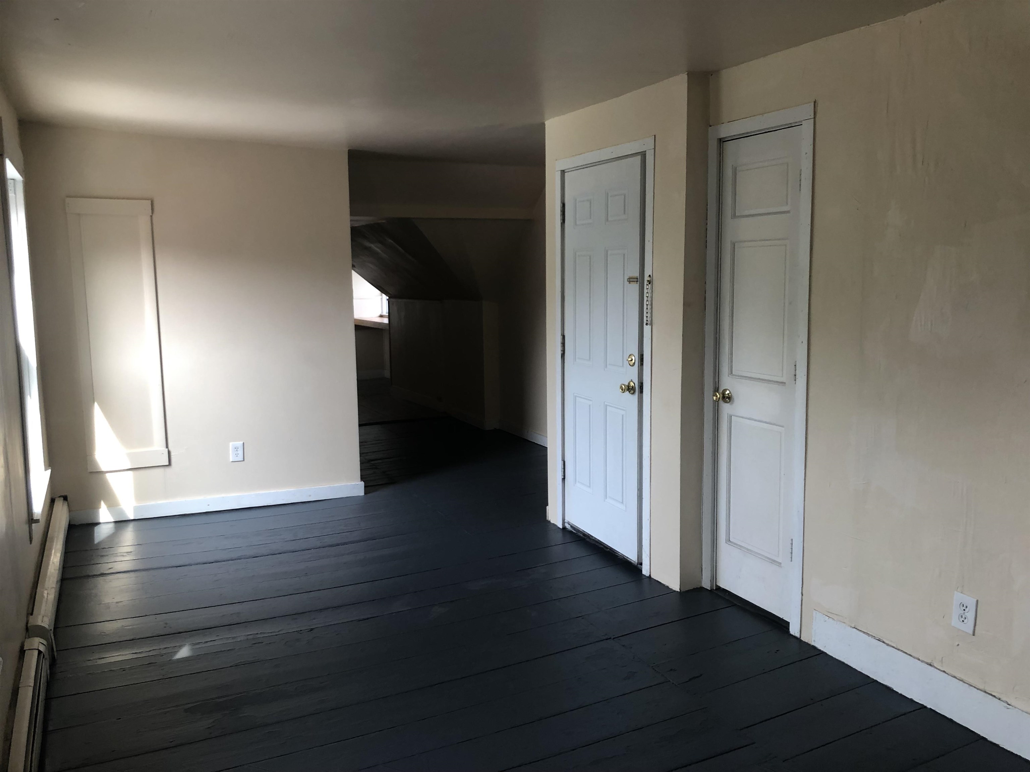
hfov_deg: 63.4
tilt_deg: -5.9
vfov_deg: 49.7
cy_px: 386
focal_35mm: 28
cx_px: 515
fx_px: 833
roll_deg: +1.5
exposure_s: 1/40
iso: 25
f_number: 1.8
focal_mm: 3.99
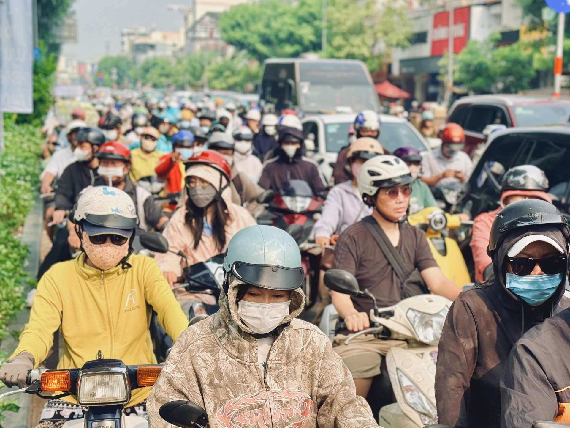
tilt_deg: -8.9
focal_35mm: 64
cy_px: 261
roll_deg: -1.9
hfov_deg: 30.2
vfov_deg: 22.9
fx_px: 1054
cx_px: 344
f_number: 1.78
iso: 64
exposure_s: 1/4329
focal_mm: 6.76
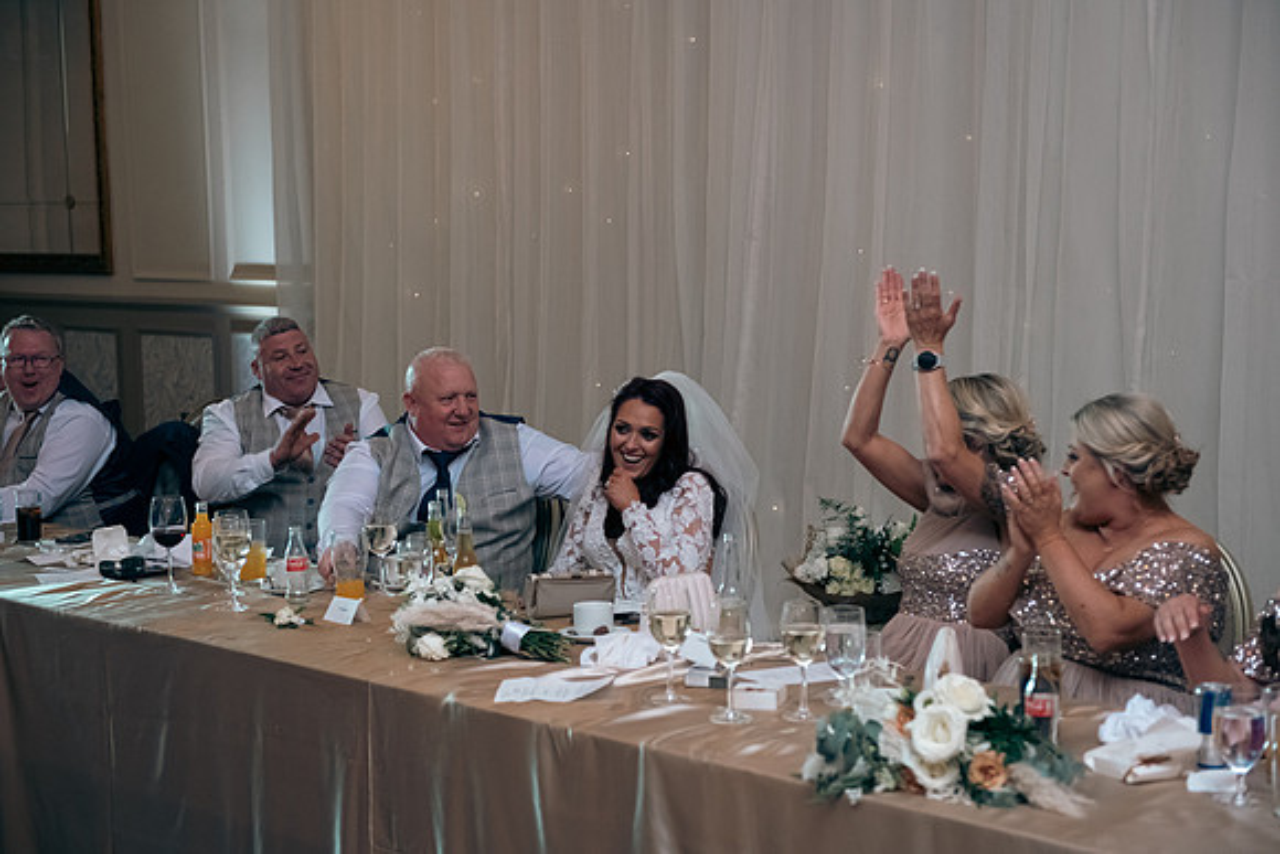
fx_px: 2134
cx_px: 640
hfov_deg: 33.4
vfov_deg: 22.6
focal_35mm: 60
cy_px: 427
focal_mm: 60
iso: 1000
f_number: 3.5
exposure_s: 1/160
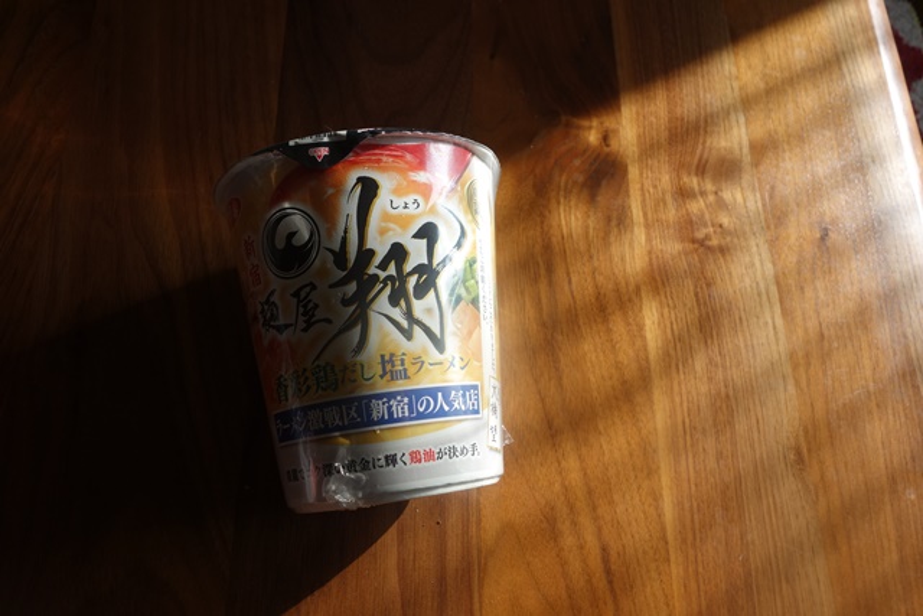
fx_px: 718
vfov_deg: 46.4
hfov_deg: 65.5
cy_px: 308
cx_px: 462
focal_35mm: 28
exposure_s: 1/125
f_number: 5.6
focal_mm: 10.4
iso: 125
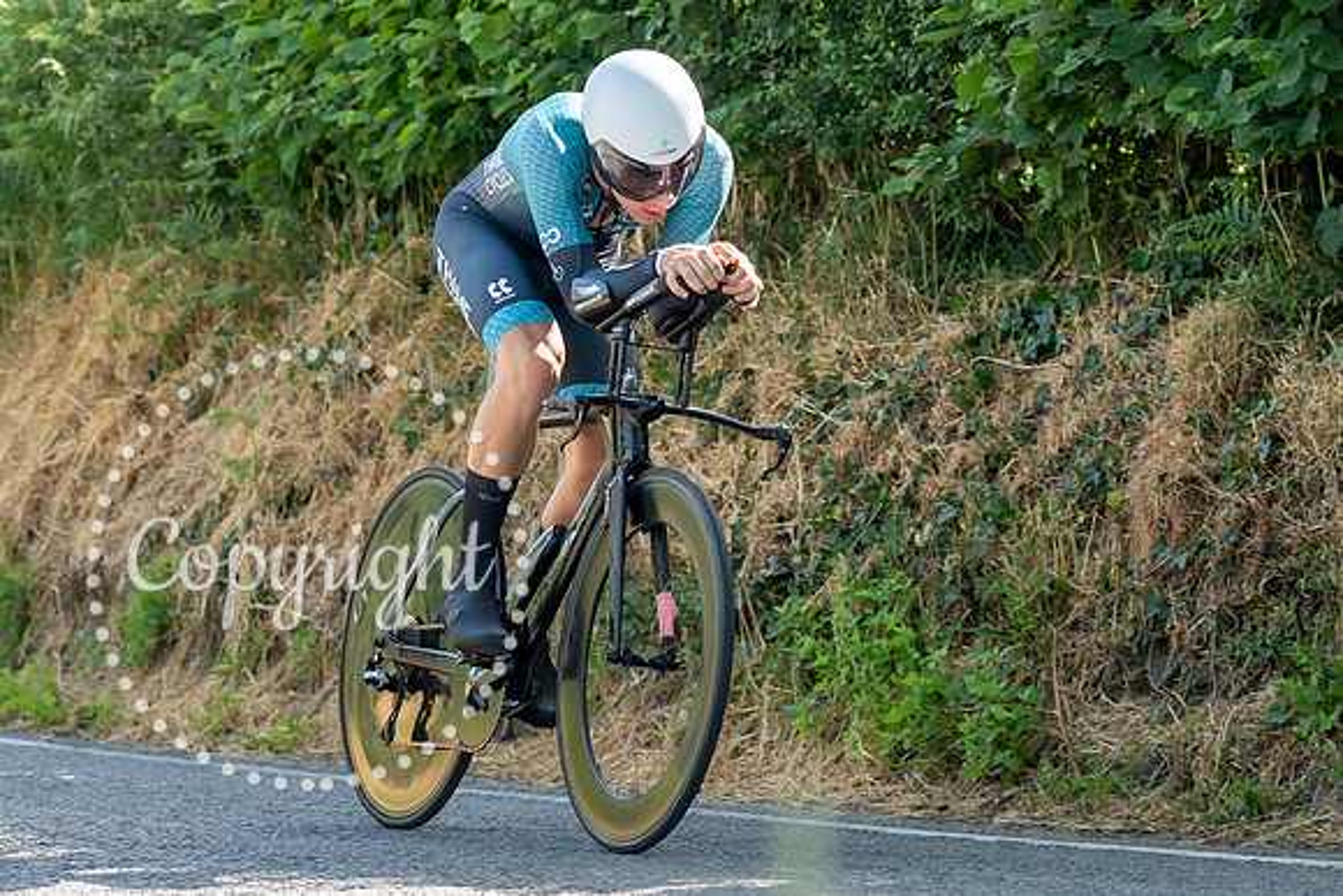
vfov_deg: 7.1
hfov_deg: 10.6
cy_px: 495
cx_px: 596
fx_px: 7256
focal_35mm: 194
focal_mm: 86
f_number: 3.5
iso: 400
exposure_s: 1/1000
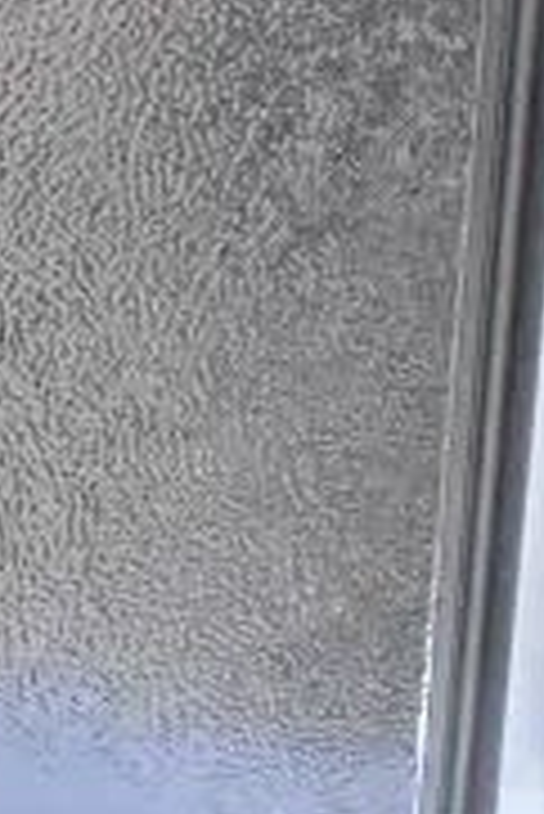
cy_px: -1041
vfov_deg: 10.7
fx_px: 3778
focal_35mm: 167
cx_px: -283
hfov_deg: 8.1
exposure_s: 1/640
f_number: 13
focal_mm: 22
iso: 6400
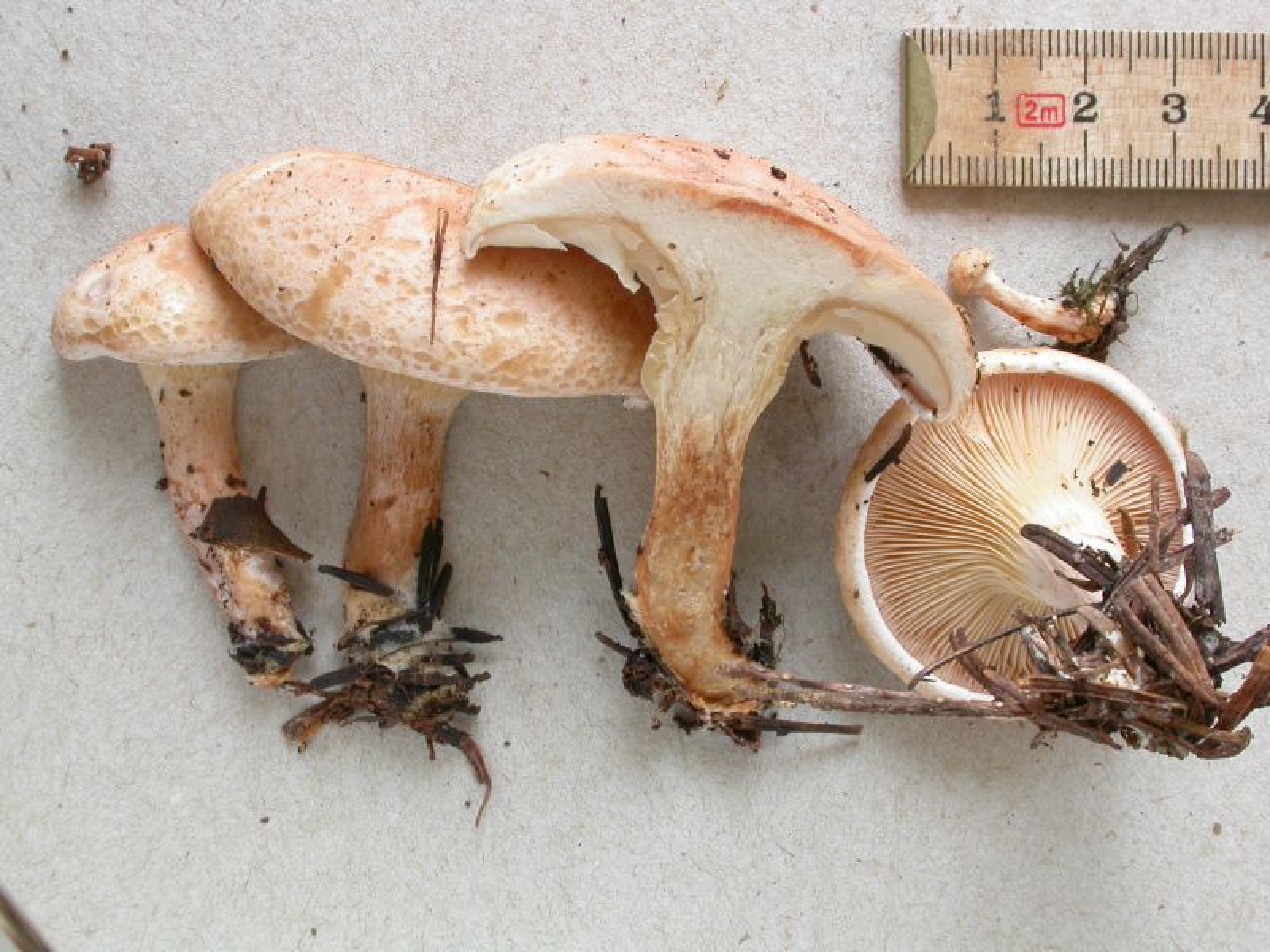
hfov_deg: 31.2
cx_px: 635
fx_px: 2275
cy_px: 476
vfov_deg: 23.7
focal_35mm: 62
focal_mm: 12.9
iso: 100
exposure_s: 1/8.6
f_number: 7.1
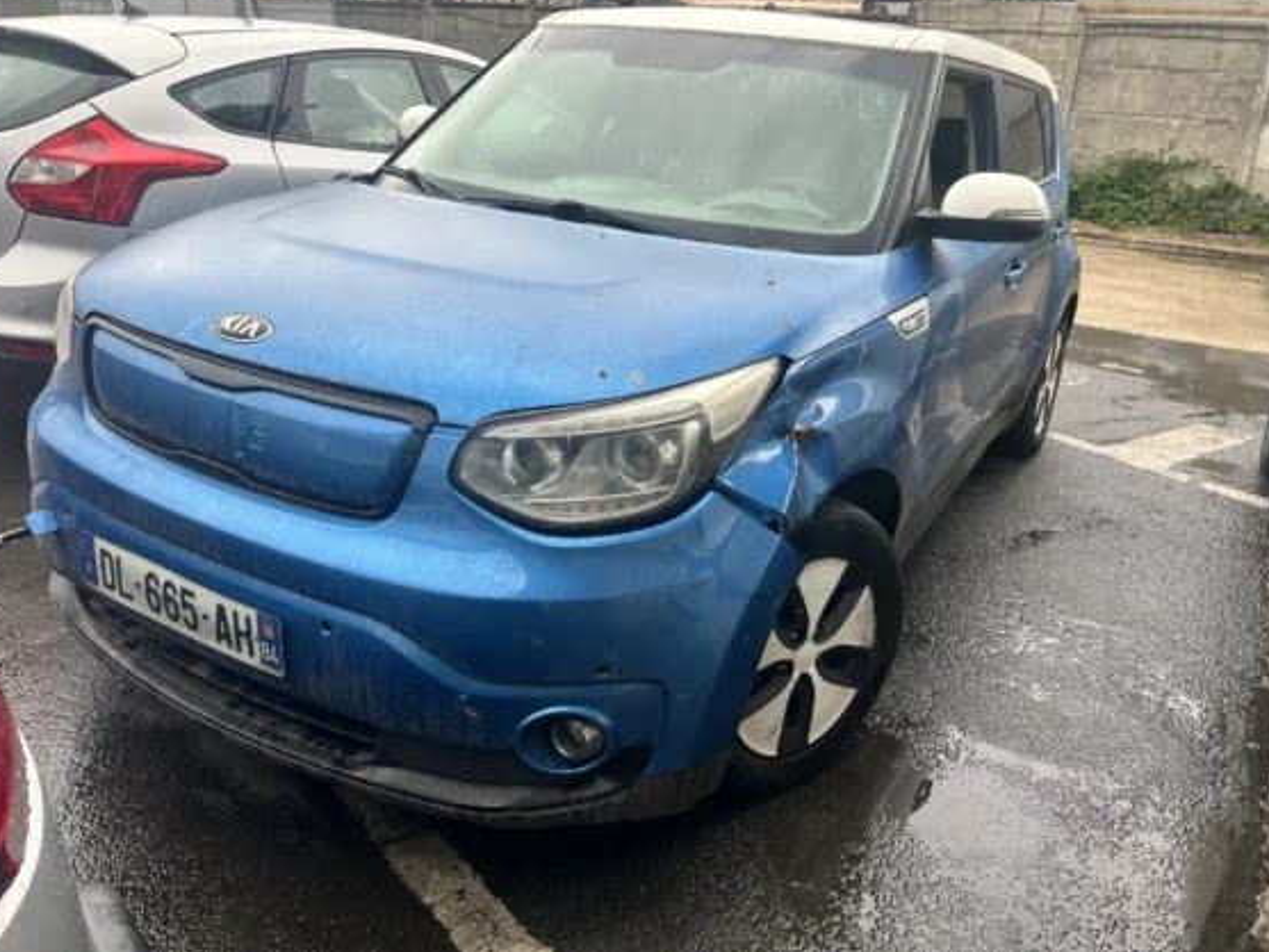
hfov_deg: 63.4
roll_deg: -2.6
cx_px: 649
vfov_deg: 49.7
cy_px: 442
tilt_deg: -18.9
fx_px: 1027
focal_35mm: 28
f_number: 1.5
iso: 50
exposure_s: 1/504
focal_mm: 5.7
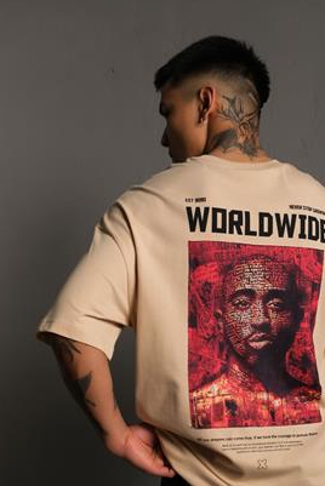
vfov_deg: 38.6
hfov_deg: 26.3
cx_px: 224
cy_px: 308
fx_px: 689
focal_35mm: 51
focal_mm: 23.3
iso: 160
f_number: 5
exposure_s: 1/160
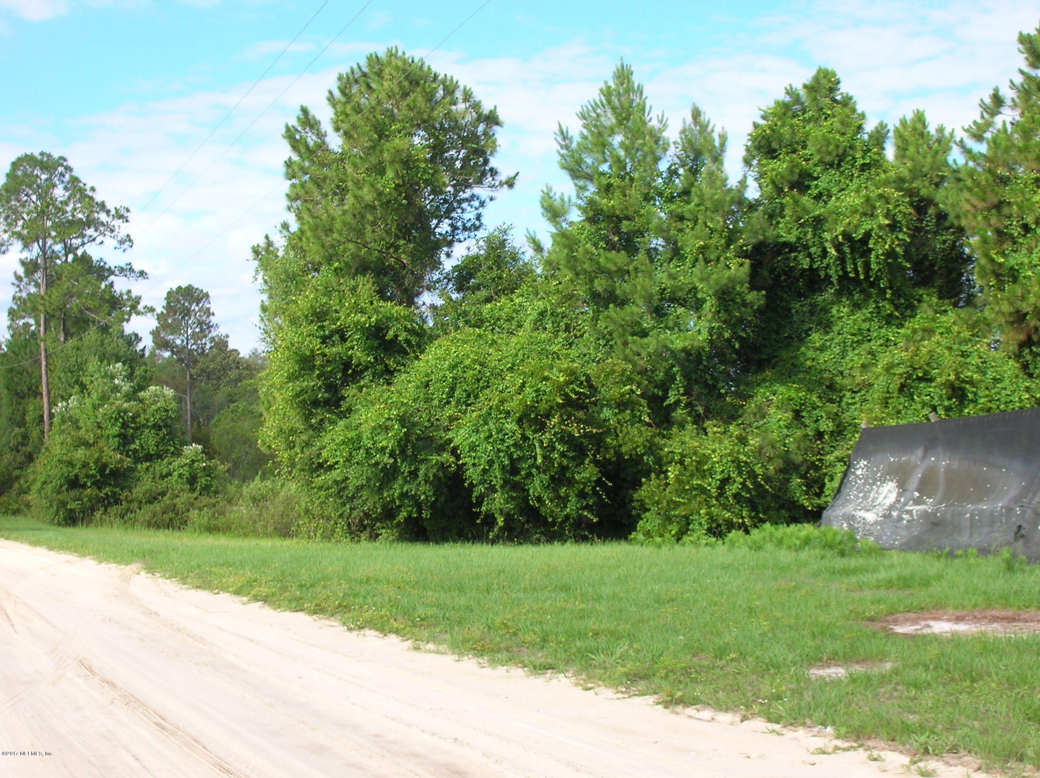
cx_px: 520
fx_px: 1741
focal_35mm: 58
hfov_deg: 33.3
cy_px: 389
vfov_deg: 25.2
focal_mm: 9.7
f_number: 5.9
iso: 50
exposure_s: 1/110
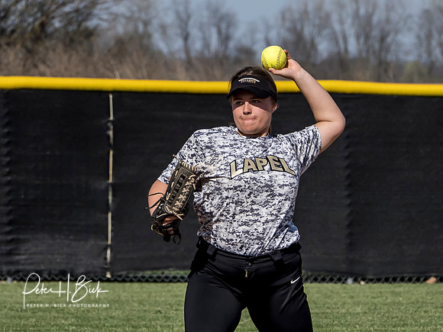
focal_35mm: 541
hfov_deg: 3.7
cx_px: 290
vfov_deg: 2.7
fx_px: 6928
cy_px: 221
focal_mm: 138
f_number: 6.3
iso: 400
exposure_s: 1/2000
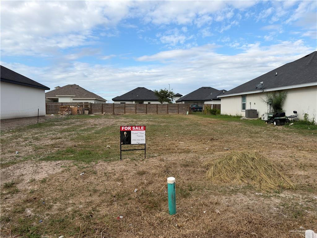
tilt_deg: -3.3
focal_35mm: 24
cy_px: 119
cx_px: 158
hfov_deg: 71.6
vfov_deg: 56.8
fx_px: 220
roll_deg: +0.0
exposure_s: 1/3891
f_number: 1.8
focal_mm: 6.93
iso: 64
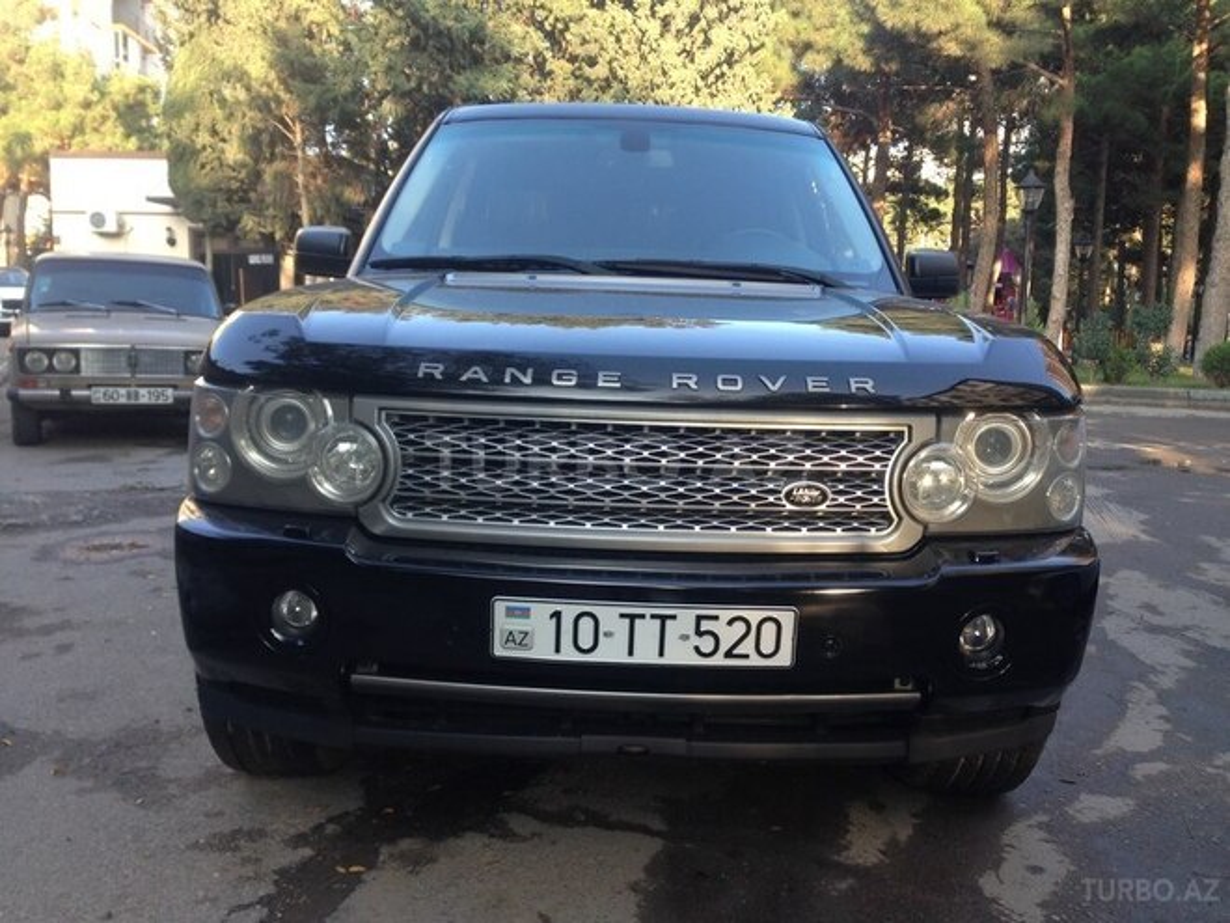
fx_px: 1173
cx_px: 615
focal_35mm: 33
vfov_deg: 42.9
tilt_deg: -8.5
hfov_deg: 55.4
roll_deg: -0.5
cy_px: 462
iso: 50
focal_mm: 4.12
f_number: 2.4
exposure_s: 1/120
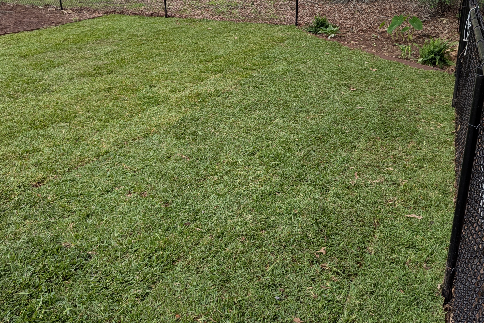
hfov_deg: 55.8
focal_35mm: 34
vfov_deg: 38.4
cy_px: 107
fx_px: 457
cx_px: 246
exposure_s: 1/138
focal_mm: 4.53
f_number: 1.7
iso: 24
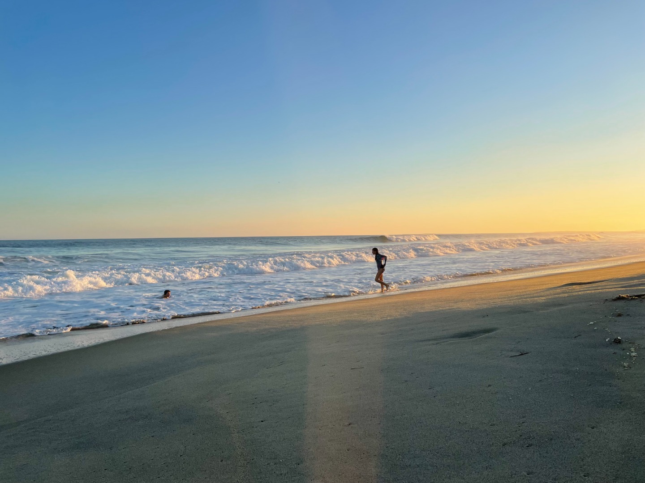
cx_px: 322
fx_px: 484
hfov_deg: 67.3
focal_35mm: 26
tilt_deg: +0.6
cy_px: 242
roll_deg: +0.9
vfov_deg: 53.1
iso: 32
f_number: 1.6
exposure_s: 1/2053
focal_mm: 4.2
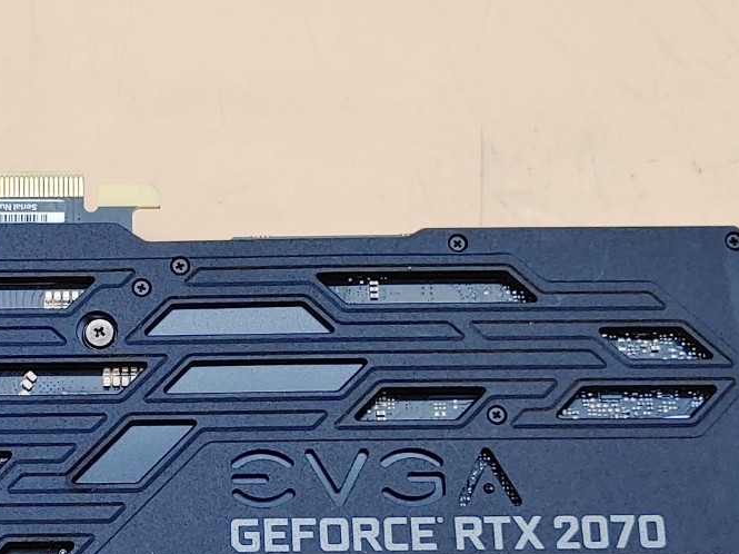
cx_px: 56
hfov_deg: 24.2
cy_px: 475
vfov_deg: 18.6
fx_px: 1664
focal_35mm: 78
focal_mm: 4.36
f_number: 1.8
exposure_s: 1/97
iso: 50
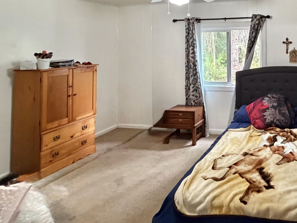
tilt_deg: +2.3
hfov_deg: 56.7
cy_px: 36
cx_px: 265
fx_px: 232
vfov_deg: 47.7
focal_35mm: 27
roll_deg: +0.1
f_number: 2.2
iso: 640
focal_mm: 2.22
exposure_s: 1/60
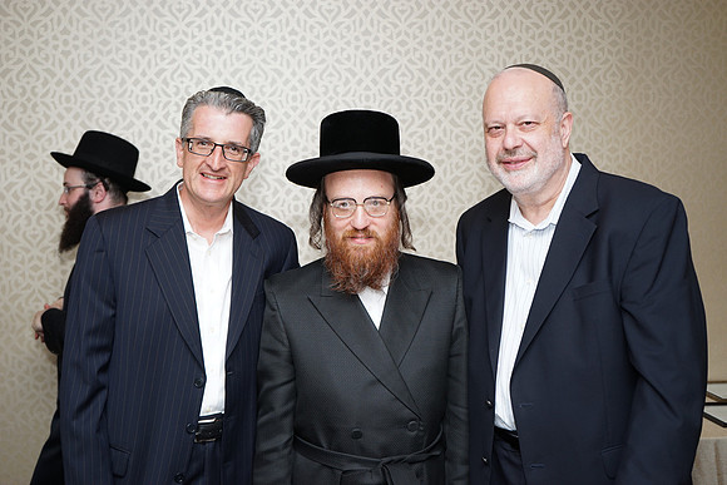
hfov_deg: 42.7
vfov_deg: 29.3
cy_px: 242
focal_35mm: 46
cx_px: 364
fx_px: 929
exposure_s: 1/125
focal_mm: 46
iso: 640
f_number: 5.6
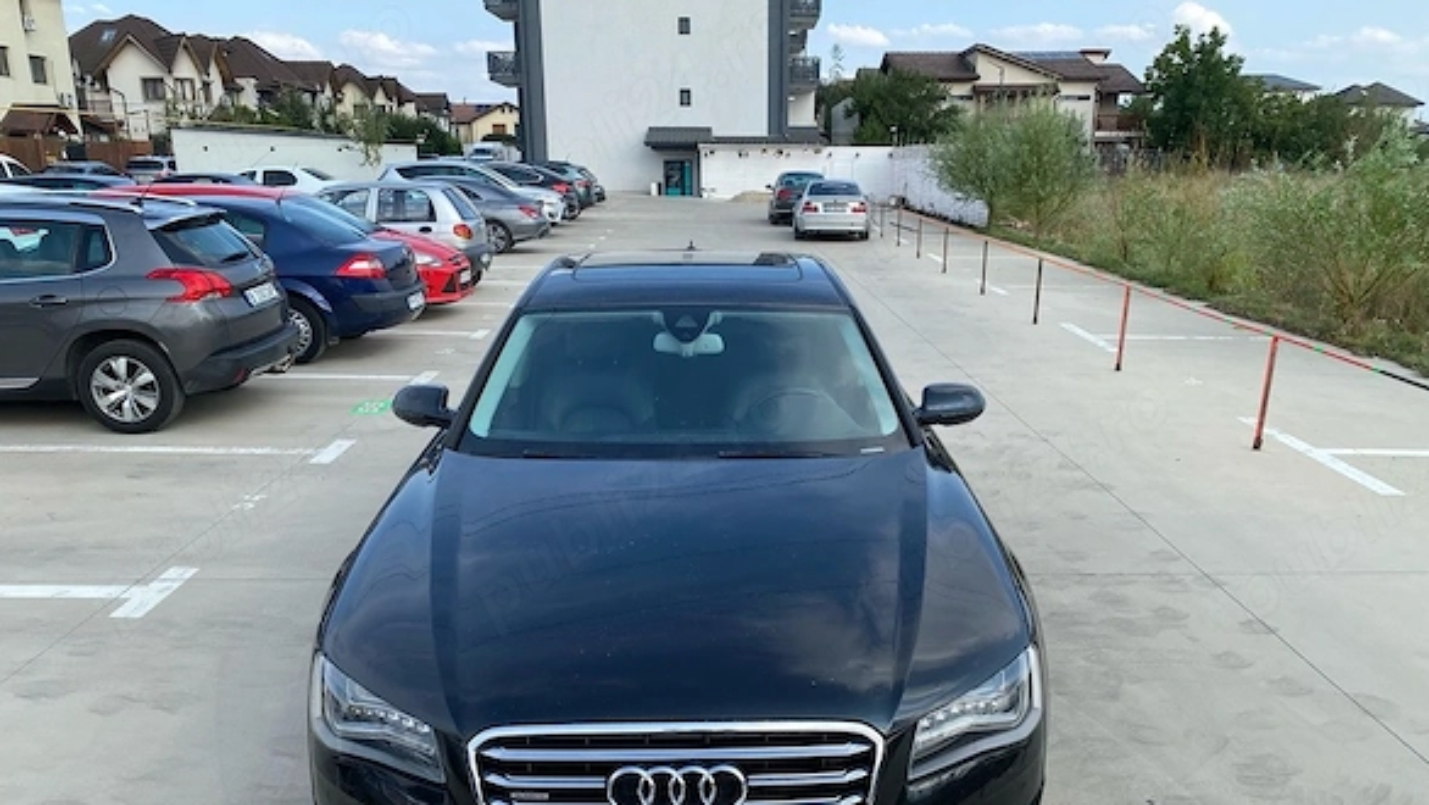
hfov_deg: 66.0
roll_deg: +0.6
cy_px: 515
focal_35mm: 29
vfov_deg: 39.9
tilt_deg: -16.5
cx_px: 729
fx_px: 1099
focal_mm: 4.25
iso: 32
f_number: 1.8
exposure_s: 1/1362
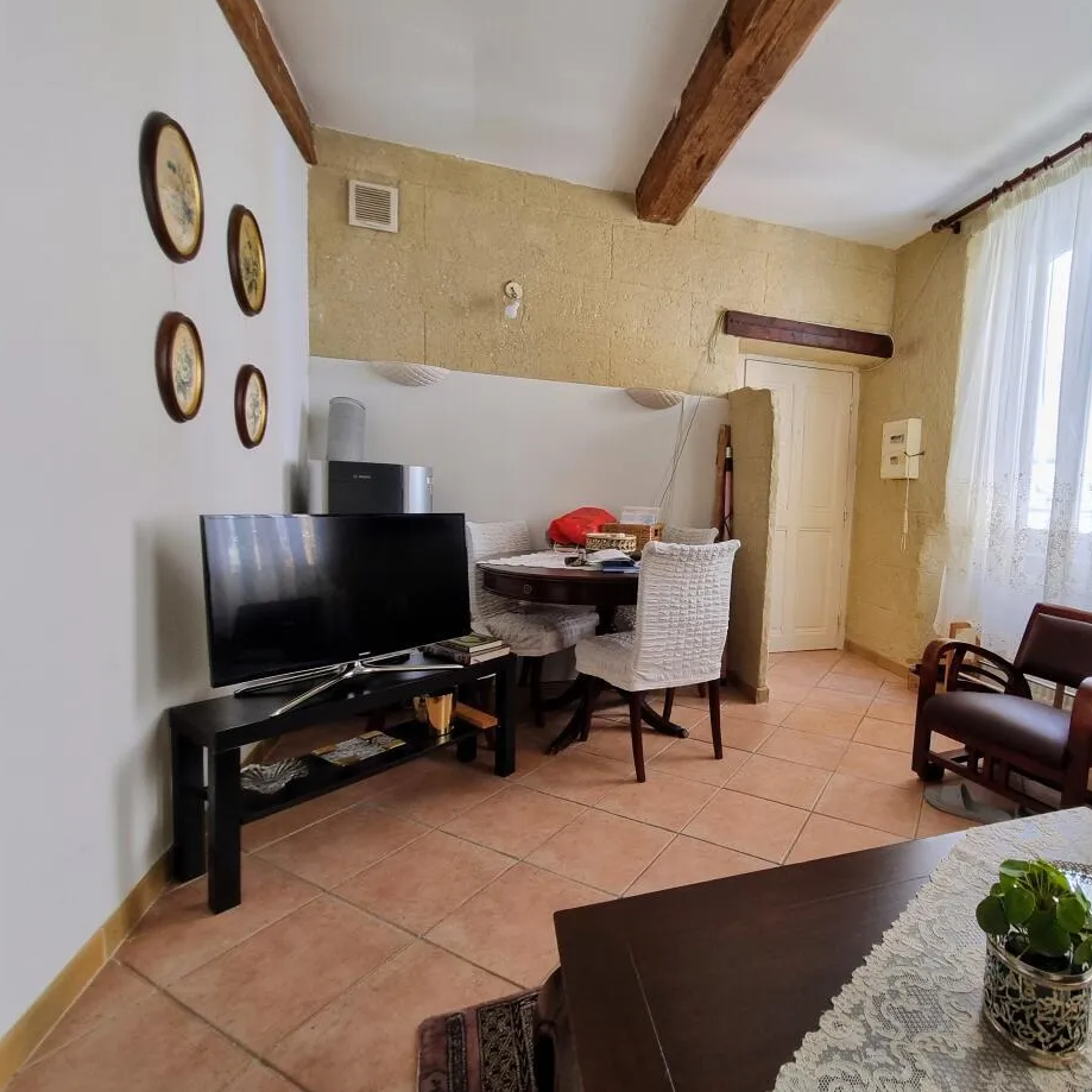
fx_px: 571
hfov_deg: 85.0
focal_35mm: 16
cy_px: 529
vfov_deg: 87.4
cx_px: 709
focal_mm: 1.74
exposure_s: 1/50
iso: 100
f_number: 2.2
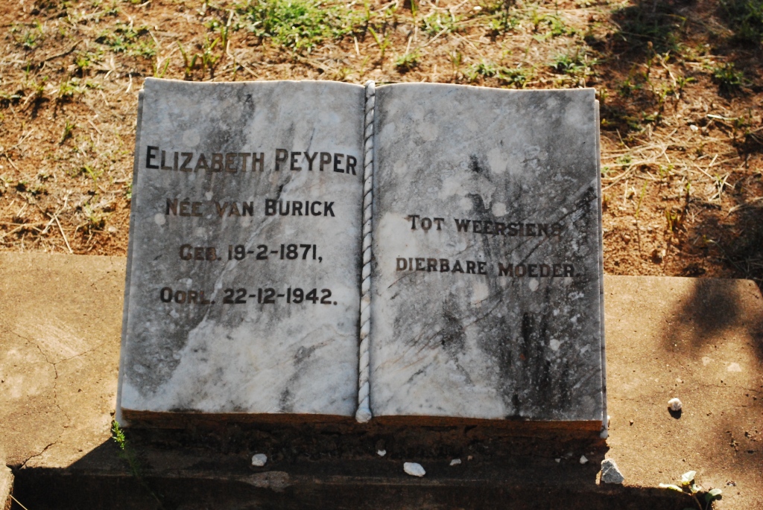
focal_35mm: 75
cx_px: 382
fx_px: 1591
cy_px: 255
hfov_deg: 27.0
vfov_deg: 18.2
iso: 1600
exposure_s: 1/3200
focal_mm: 50
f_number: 5.6
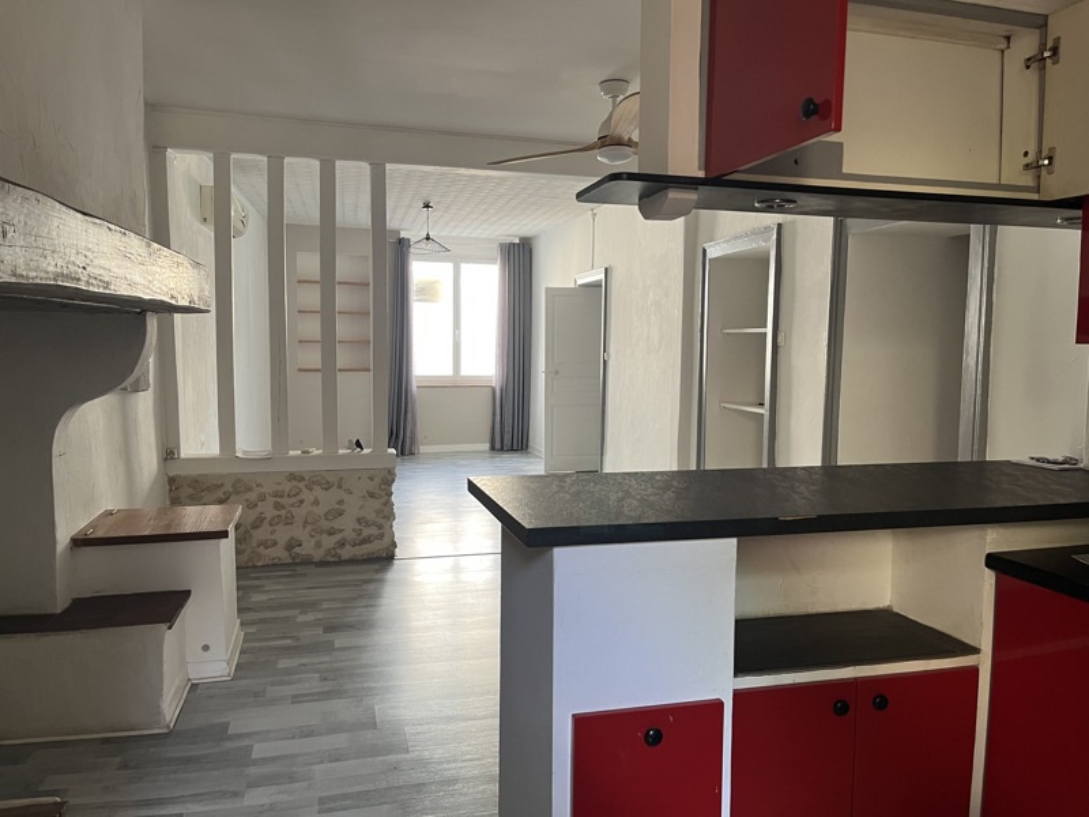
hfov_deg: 67.3
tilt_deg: -3.8
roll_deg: +0.1
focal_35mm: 26
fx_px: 818
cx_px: 544
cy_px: 408
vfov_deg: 53.1
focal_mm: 5.1
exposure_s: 1/93
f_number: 1.6
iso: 125
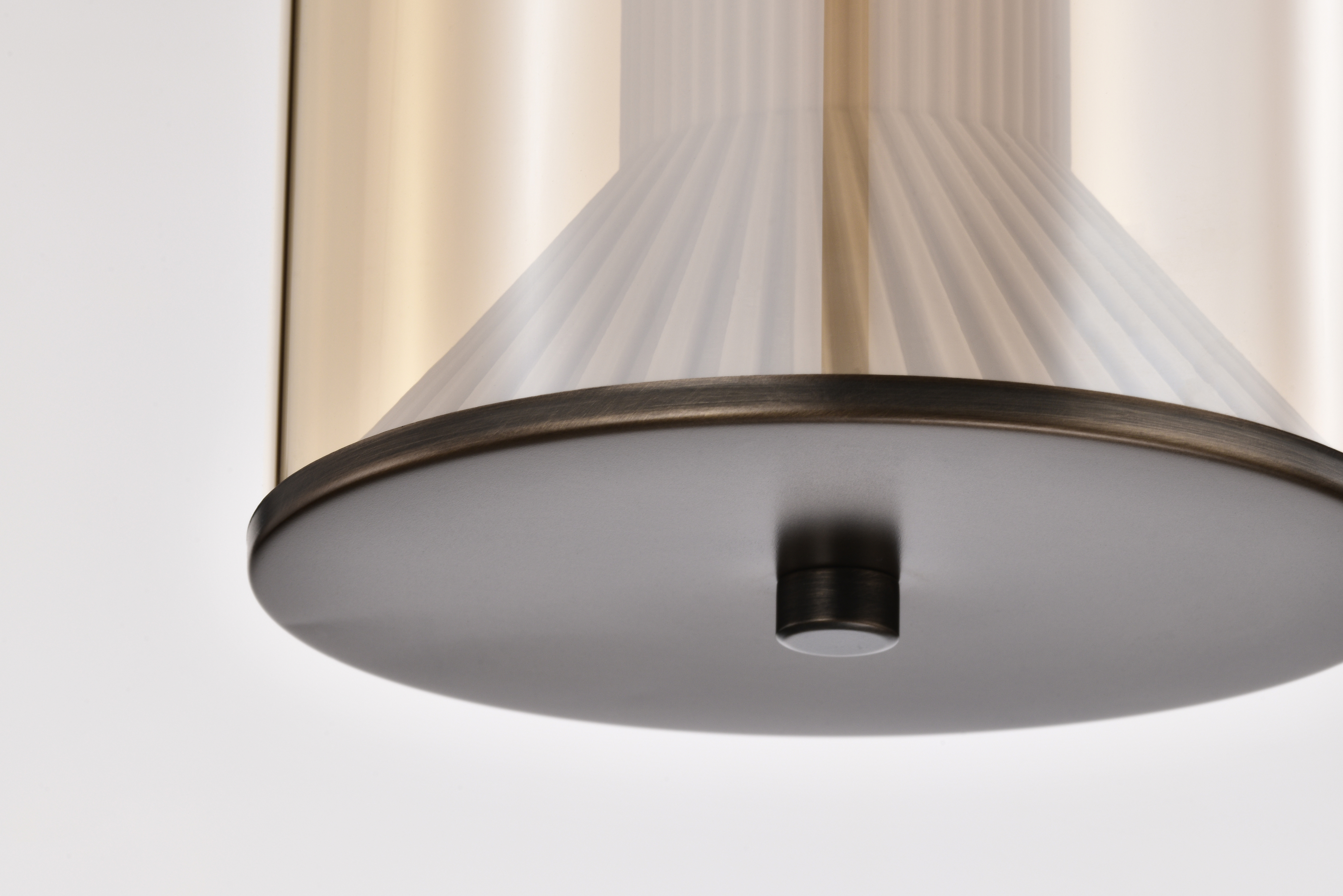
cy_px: 500
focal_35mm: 131
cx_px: 833
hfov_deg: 15.6
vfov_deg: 10.5
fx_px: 4887
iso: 160
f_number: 20
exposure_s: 1/30
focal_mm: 100
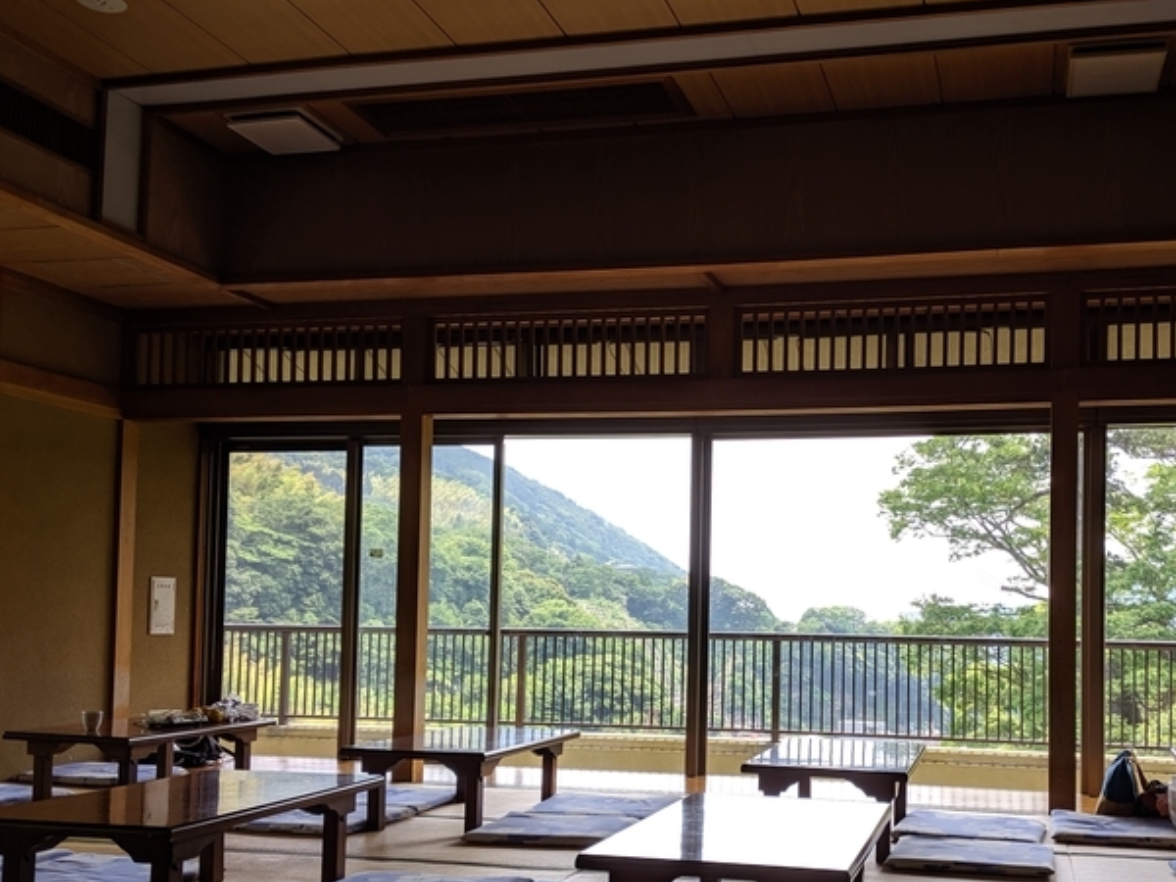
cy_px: 578
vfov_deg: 39.3
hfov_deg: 50.7
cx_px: 753
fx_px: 1223
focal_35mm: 36
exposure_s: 1/479
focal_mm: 4.44
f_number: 1.8
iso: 55
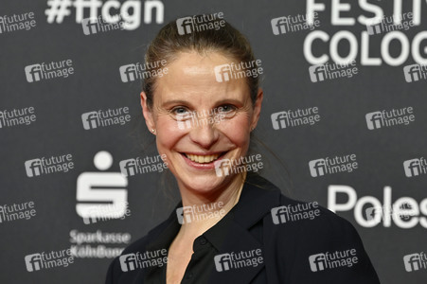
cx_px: 214
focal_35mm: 160
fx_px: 1896
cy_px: 142
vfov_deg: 8.6
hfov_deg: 12.8
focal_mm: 160
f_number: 5
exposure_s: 1/320
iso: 1250
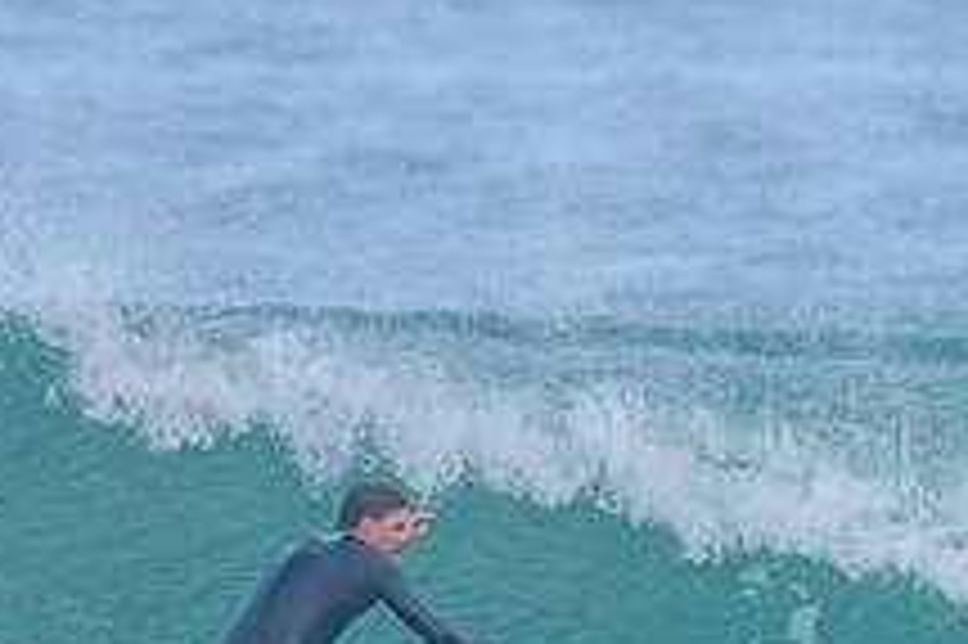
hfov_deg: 1.2
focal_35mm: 1656
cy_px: 632
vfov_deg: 0.8
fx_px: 44493
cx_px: 198
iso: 720
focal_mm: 500
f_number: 5.6
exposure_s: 1/2000
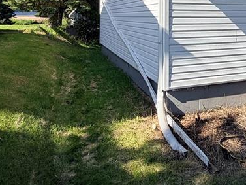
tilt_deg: +2.9
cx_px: 185
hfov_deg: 47.1
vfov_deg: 35.2
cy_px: 14
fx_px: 270
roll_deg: +0.5
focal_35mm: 38
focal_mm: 2.22
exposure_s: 1/751
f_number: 2.2
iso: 40
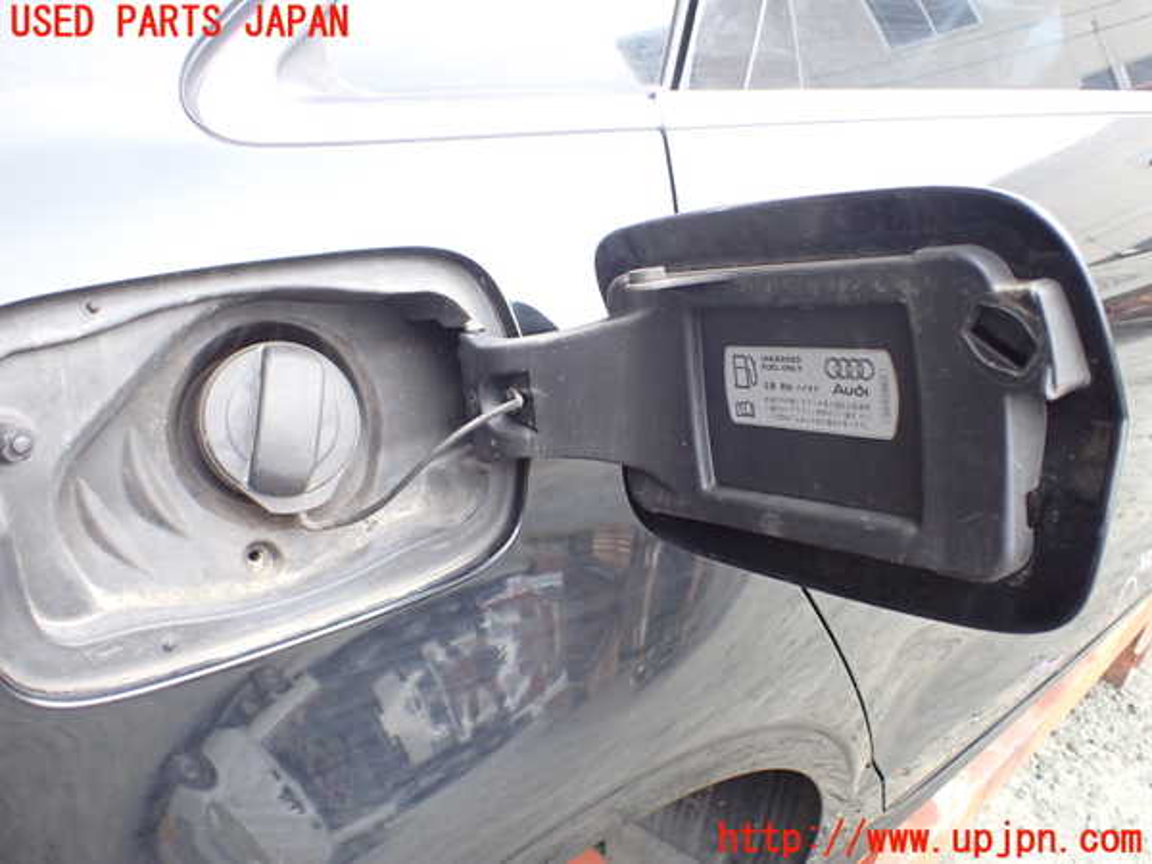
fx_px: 998
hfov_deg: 60.0
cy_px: 432
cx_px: 576
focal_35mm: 30
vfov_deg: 46.8
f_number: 2.3
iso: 400
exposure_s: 1/125
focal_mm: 5.4
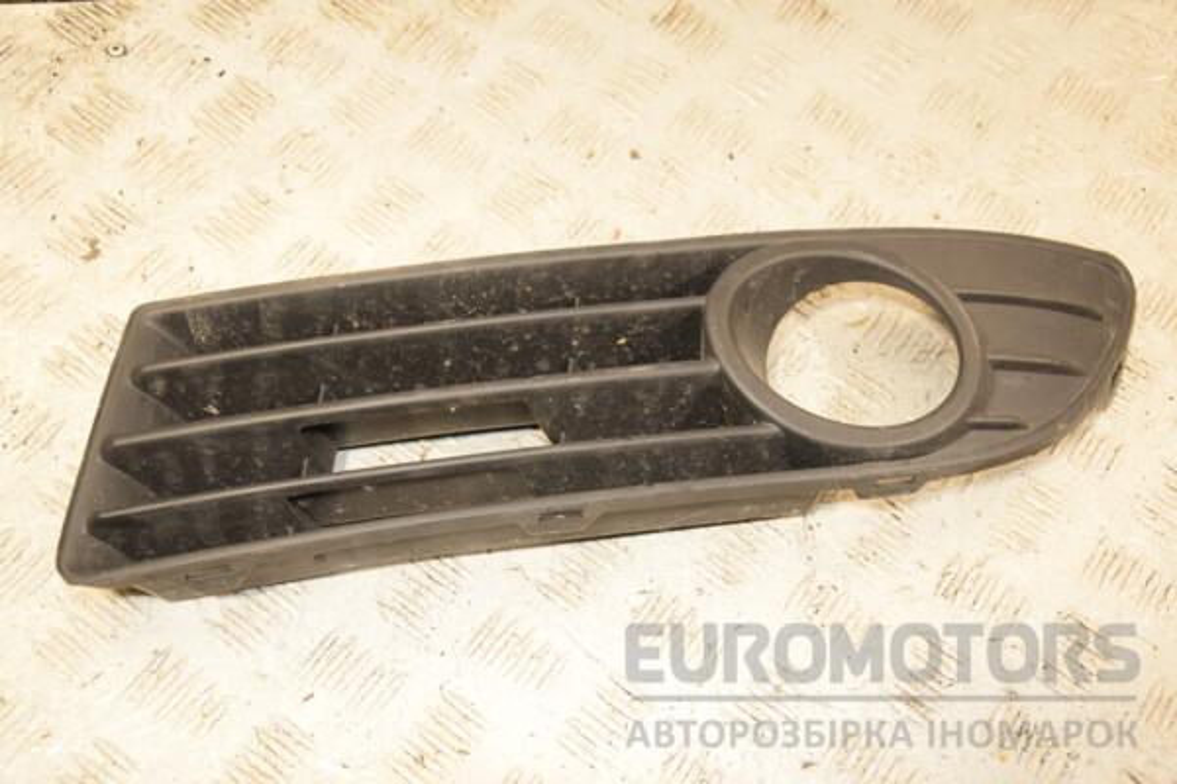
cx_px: 588
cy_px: 392
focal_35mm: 45
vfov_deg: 29.9
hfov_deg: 43.6
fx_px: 1471
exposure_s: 1/200
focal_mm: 30
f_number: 5
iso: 800
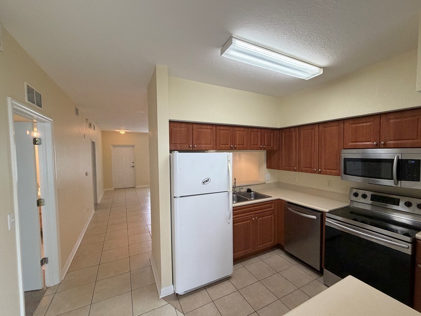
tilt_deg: -3.4
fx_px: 182
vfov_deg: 81.7
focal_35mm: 15
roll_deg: +0.0
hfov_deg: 98.1
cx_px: 221
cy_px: 161
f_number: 2.2
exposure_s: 1/120
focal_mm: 2.22
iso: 320
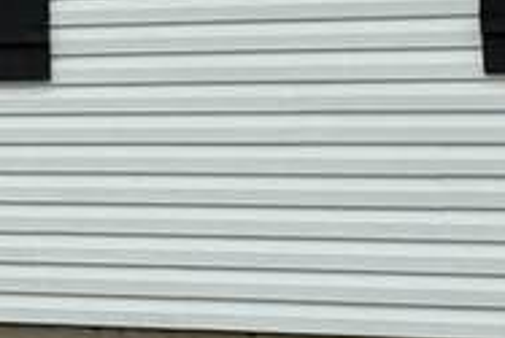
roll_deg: +0.0
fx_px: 2401
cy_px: -270
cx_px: -240
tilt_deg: +10.4
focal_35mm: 171
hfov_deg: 11.5
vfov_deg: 7.8
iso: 80
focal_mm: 6.76
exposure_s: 1/5319
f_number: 1.78
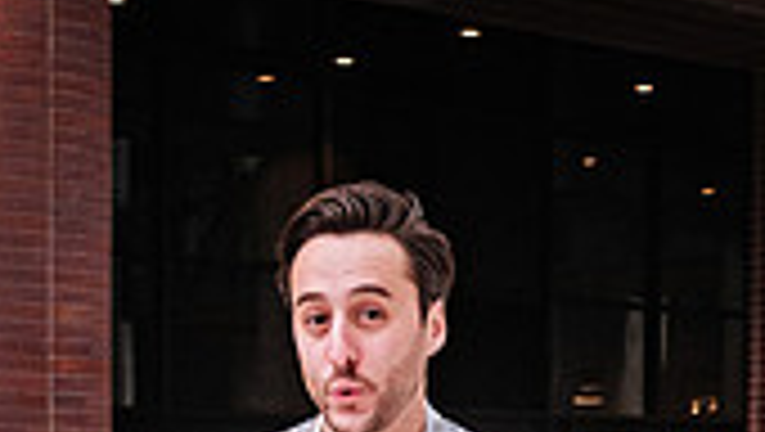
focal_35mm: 112
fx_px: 2274
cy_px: 629
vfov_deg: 10.5
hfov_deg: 18.8
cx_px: 697
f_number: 2.8
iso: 400
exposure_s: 1/500
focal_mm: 16
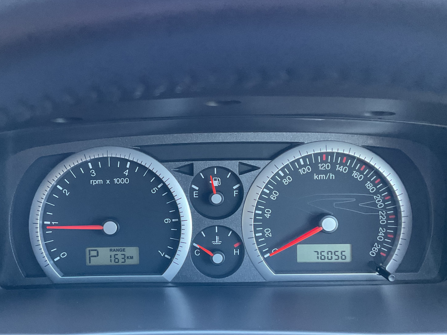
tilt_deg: -26.2
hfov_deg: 46.6
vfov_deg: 35.9
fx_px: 517
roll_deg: +3.7
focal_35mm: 40
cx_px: 182
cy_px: 189
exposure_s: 1/60
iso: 250
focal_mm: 3
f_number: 1.8
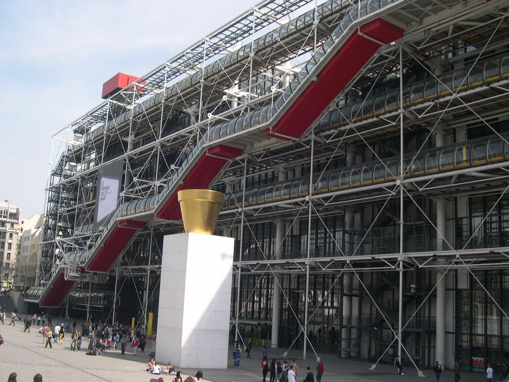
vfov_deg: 37.7
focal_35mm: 38
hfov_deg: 49.0
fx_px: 559
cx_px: 254
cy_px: 191
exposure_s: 1/139
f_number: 7.6
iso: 100
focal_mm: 8
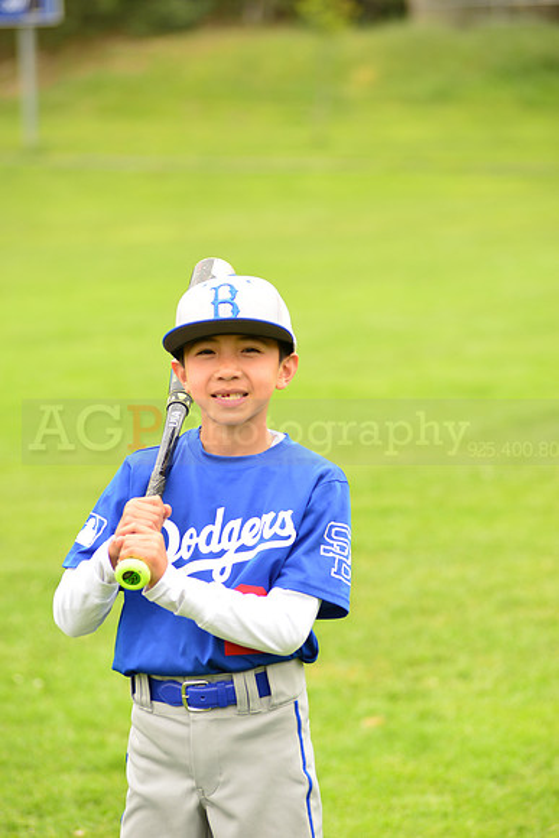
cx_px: 280
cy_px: 419
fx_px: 3375
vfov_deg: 14.2
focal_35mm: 145
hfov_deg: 9.5
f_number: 5
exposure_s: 1/250
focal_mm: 145
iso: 160
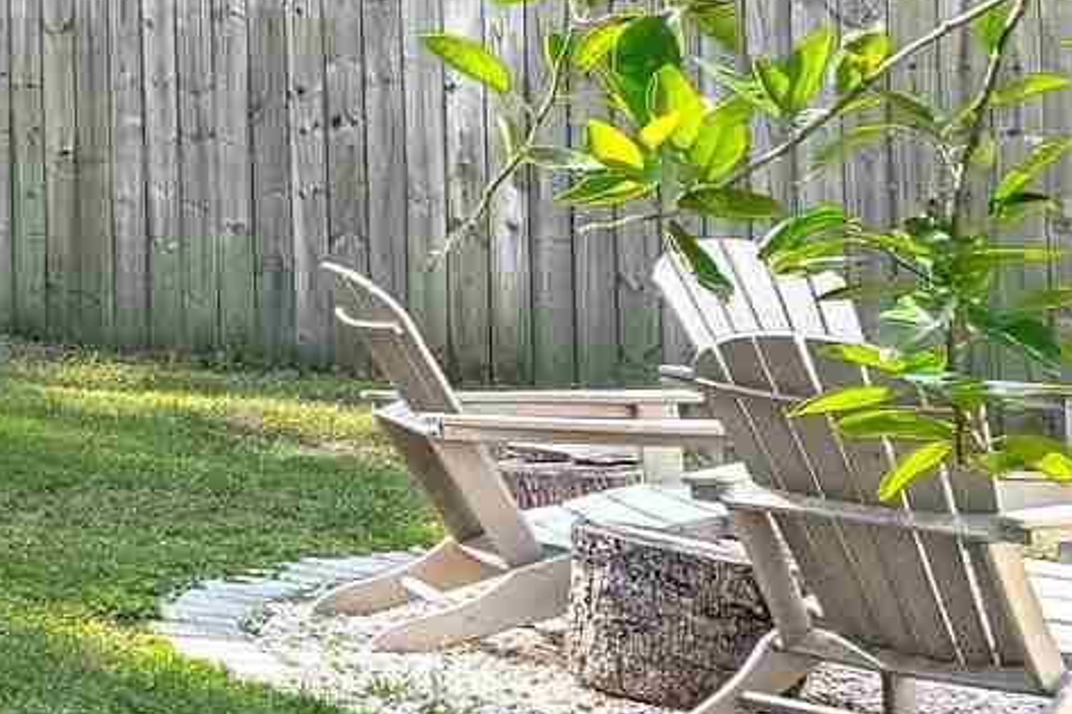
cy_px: -163
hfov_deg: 11.4
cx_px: -2130
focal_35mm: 104
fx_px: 3096
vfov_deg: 12.8
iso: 500
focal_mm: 16
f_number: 7.1
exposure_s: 1/8000
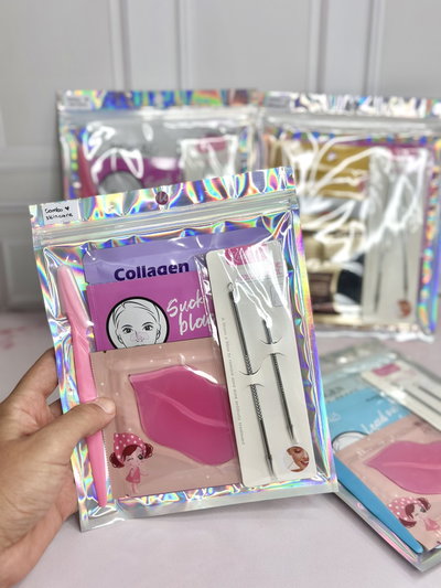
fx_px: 815
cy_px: 294
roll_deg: -2.9
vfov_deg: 39.6
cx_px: 220
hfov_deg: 30.3
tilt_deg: -27.8
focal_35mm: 48
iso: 64
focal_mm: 6.86
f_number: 1.78
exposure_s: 1/138
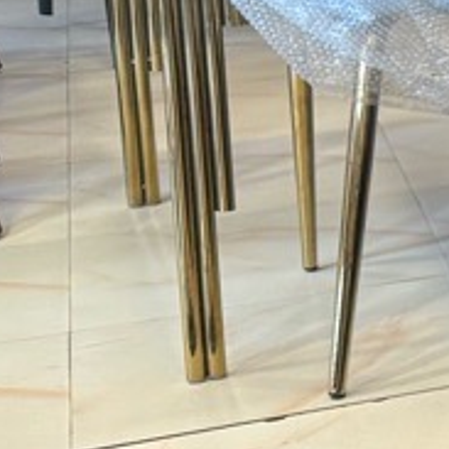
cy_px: 255
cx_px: 1558
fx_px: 2172
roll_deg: -0.1
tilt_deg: -18.6
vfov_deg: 11.8
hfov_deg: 8.6
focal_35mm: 148
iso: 160
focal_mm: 6.76
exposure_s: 1/50
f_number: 1.78
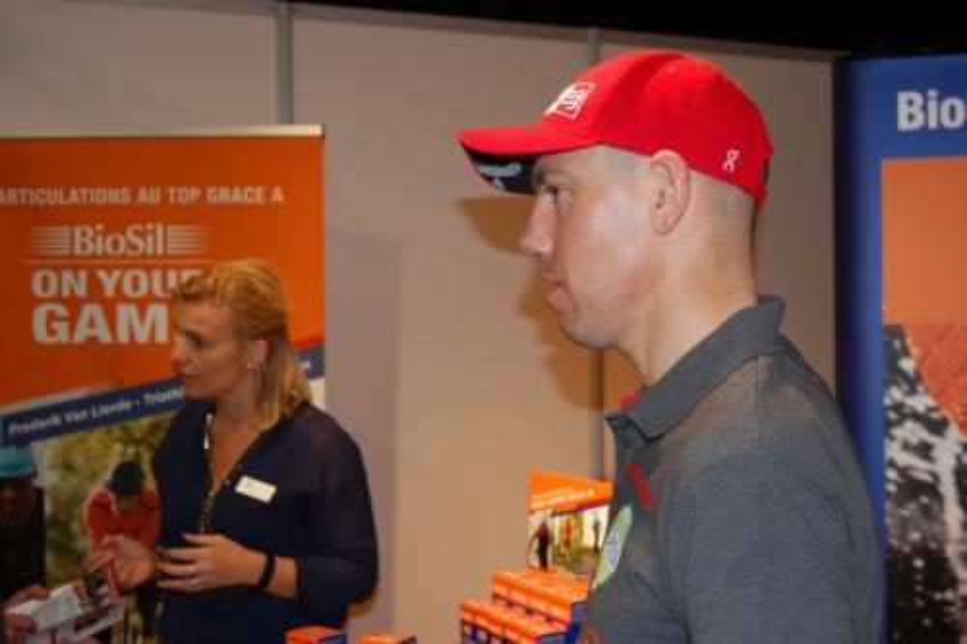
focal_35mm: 51
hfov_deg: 38.9
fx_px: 1369
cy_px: 322
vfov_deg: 26.5
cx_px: 484
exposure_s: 1/60
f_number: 4.5
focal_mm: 34
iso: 400
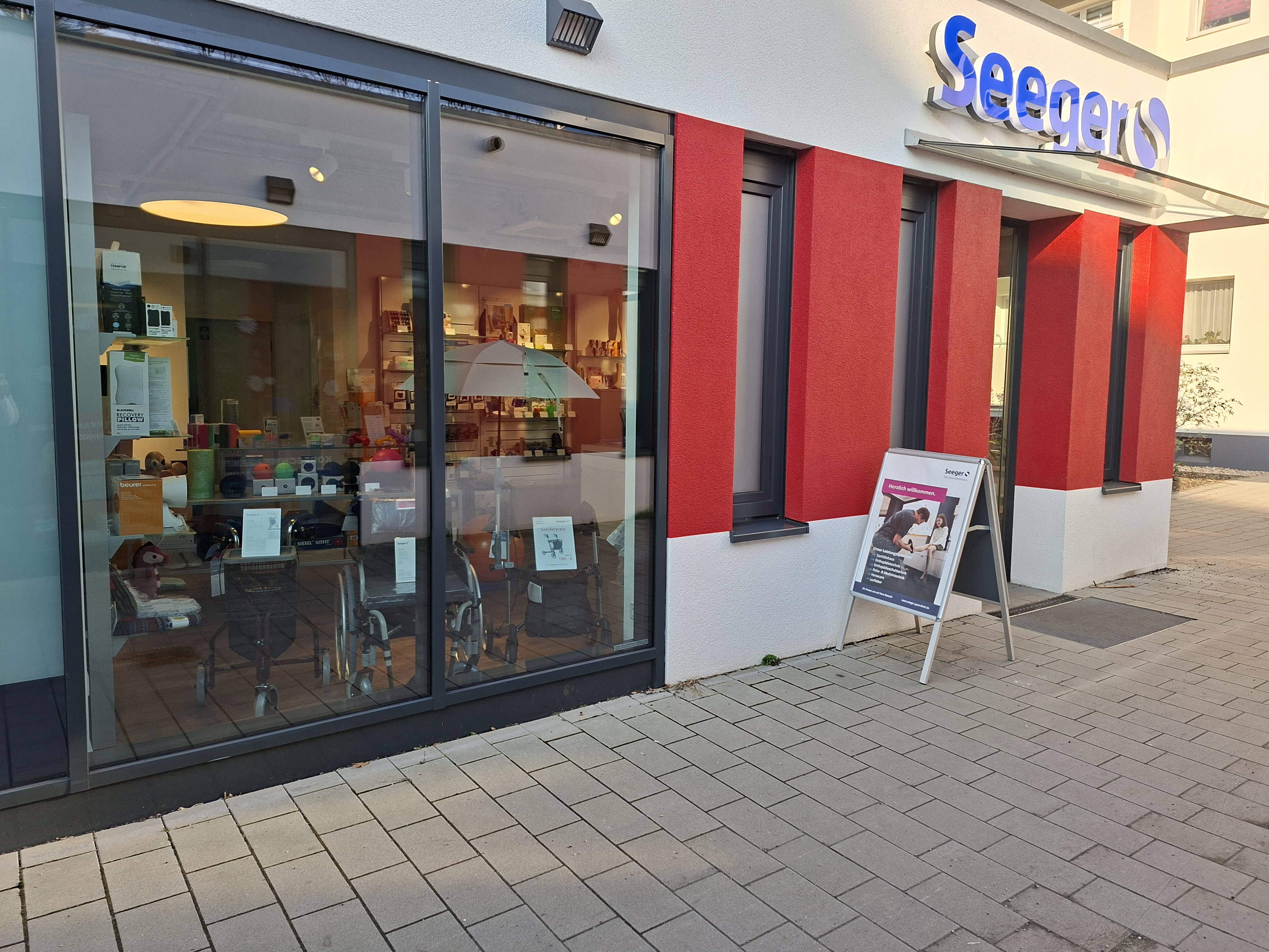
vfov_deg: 58.9
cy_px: 476
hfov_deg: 73.9
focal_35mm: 23
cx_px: 634
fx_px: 843
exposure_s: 1/429
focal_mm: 5.54
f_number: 1.8
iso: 50
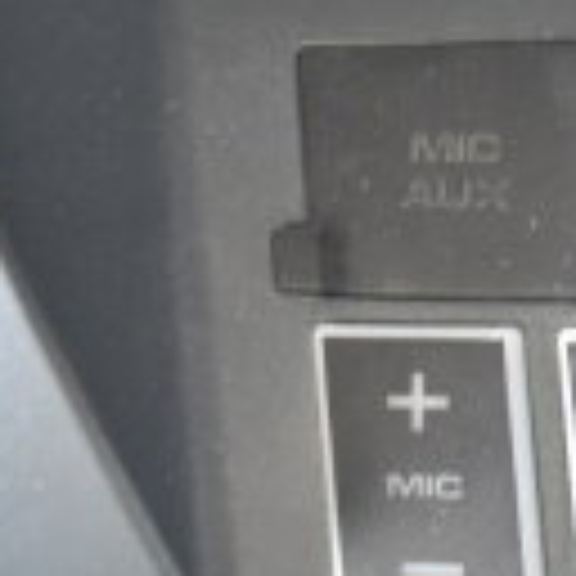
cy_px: 398
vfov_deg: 15.9
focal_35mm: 109
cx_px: 1170
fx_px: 2052
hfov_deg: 13.5
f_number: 3.5
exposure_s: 1/30
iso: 2500
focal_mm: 18
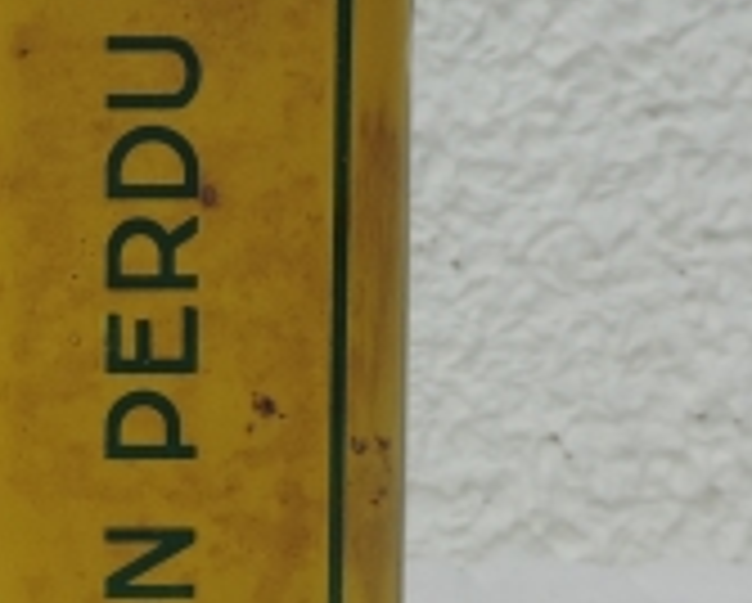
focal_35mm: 84
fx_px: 1872
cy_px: 328
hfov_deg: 22.2
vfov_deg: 18.3
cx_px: 77
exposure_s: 1/1600
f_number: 3.3
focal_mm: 4.3
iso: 80
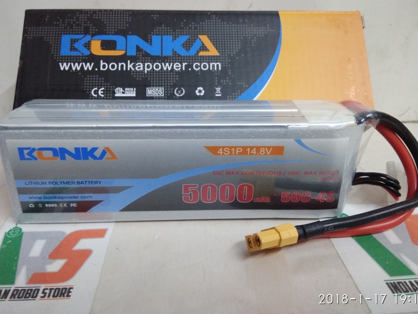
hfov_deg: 73.9
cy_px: 145
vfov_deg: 58.8
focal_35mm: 23
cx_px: 210
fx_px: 278
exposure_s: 1/17
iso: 640
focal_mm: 3.57
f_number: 2
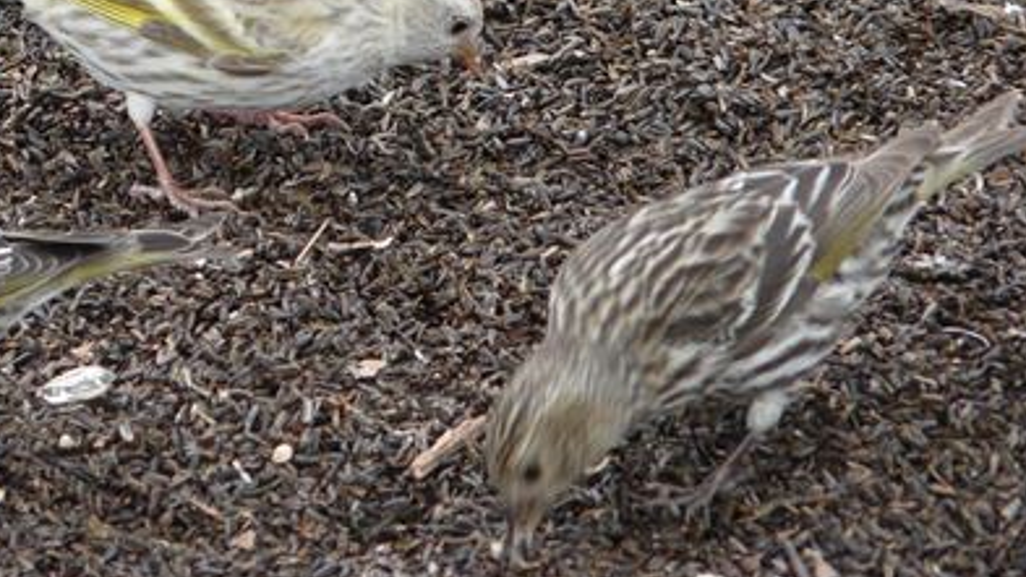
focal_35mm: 738
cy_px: 47
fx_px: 20076
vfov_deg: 1.6
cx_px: 298
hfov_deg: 2.9
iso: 100
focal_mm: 68.4
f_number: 4
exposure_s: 1/100
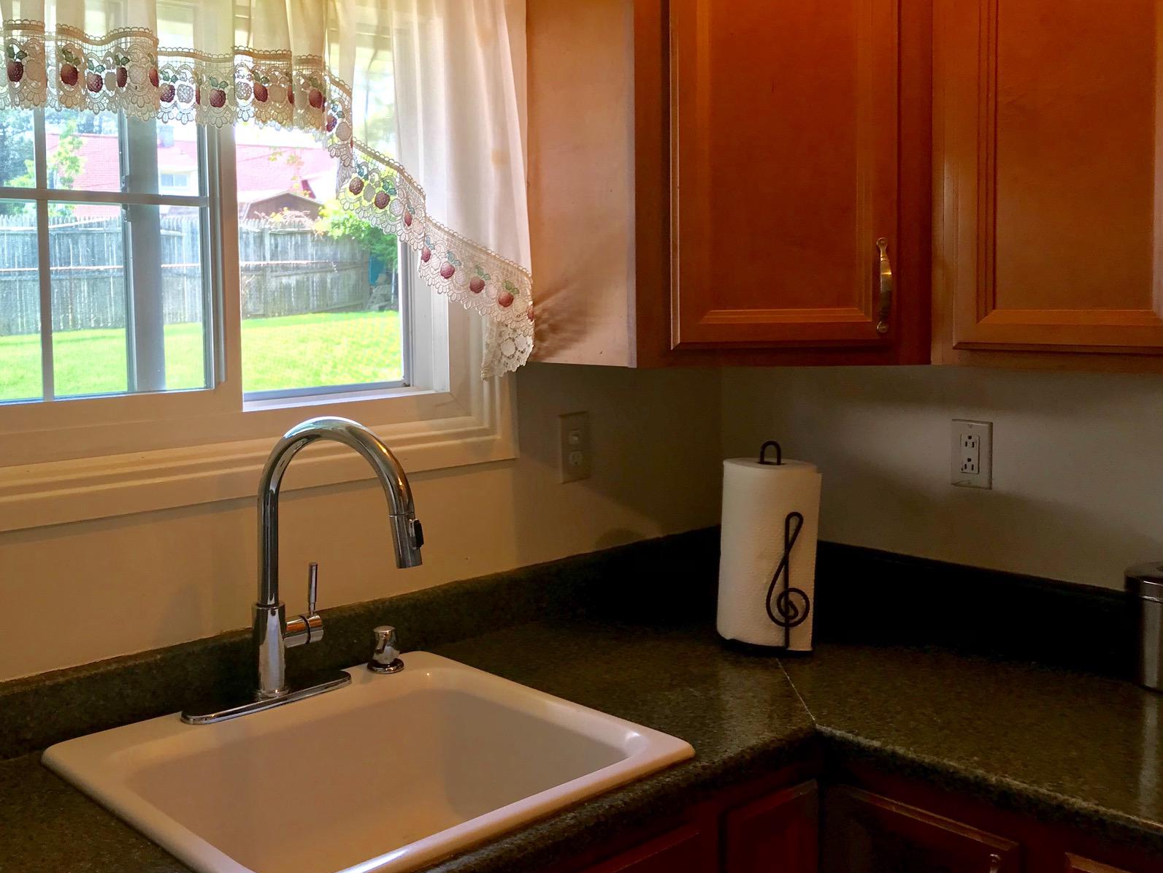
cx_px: 432
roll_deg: +1.9
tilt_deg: -4.9
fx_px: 1210
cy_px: 373
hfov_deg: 50.8
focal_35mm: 36
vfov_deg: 39.6
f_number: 1.8
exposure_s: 1/60
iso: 25
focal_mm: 3.99
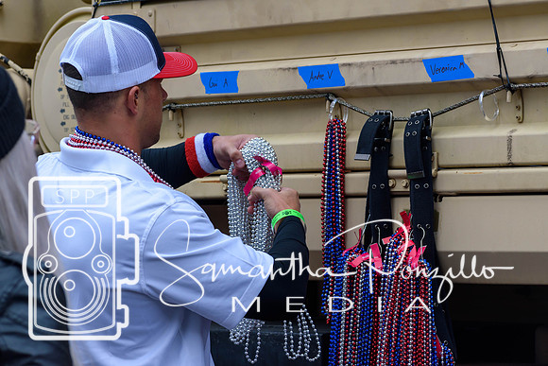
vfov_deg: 8.7
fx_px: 2398
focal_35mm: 158
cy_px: 183
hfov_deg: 13.0
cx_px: 274
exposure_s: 1/640
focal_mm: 105
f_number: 6.3
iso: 200
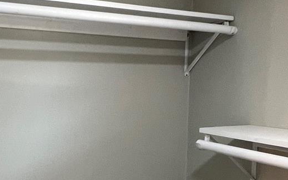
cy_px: 138
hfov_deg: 47.7
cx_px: 106
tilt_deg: -7.3
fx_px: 322
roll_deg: -0.1
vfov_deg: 30.7
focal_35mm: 41
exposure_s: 1/60
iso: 250
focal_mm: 1.57
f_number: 1.8
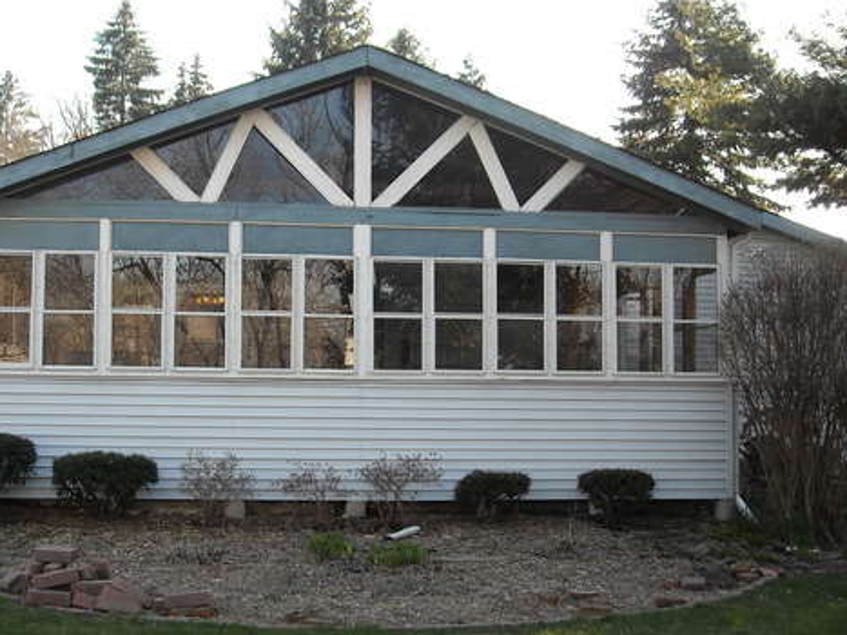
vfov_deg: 30.2
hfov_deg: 39.4
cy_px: 361
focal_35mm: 48
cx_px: 316
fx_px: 1174
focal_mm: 5.7
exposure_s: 1/141
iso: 64
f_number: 2.8
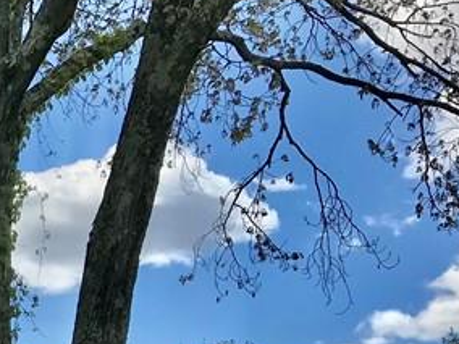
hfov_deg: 16.5
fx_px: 1339
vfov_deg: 13.6
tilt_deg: +1.0
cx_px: -352
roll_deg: +0.5
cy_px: 544
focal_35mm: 101
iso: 20
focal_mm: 3.99
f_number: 1.8
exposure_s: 1/1842
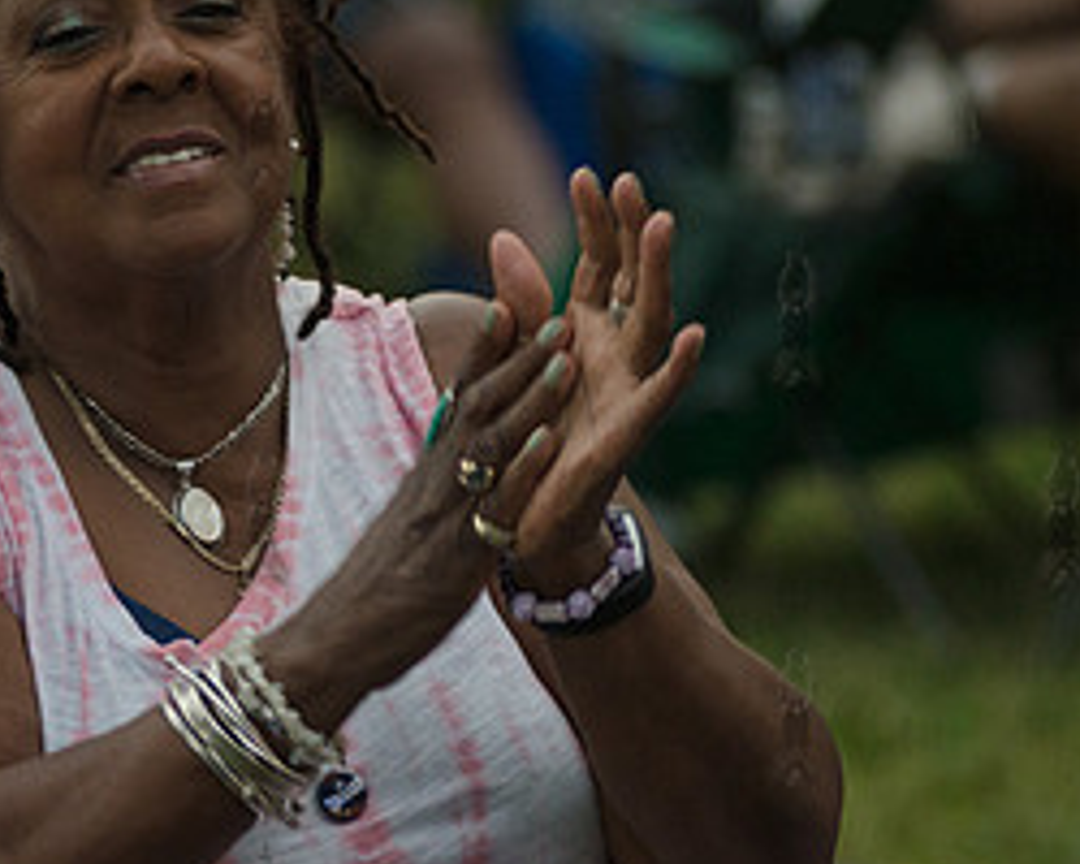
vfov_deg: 4.8
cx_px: 43
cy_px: 698
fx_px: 10228
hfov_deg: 6.0
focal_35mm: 320
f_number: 3.5
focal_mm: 125
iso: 1250
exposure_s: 1/400
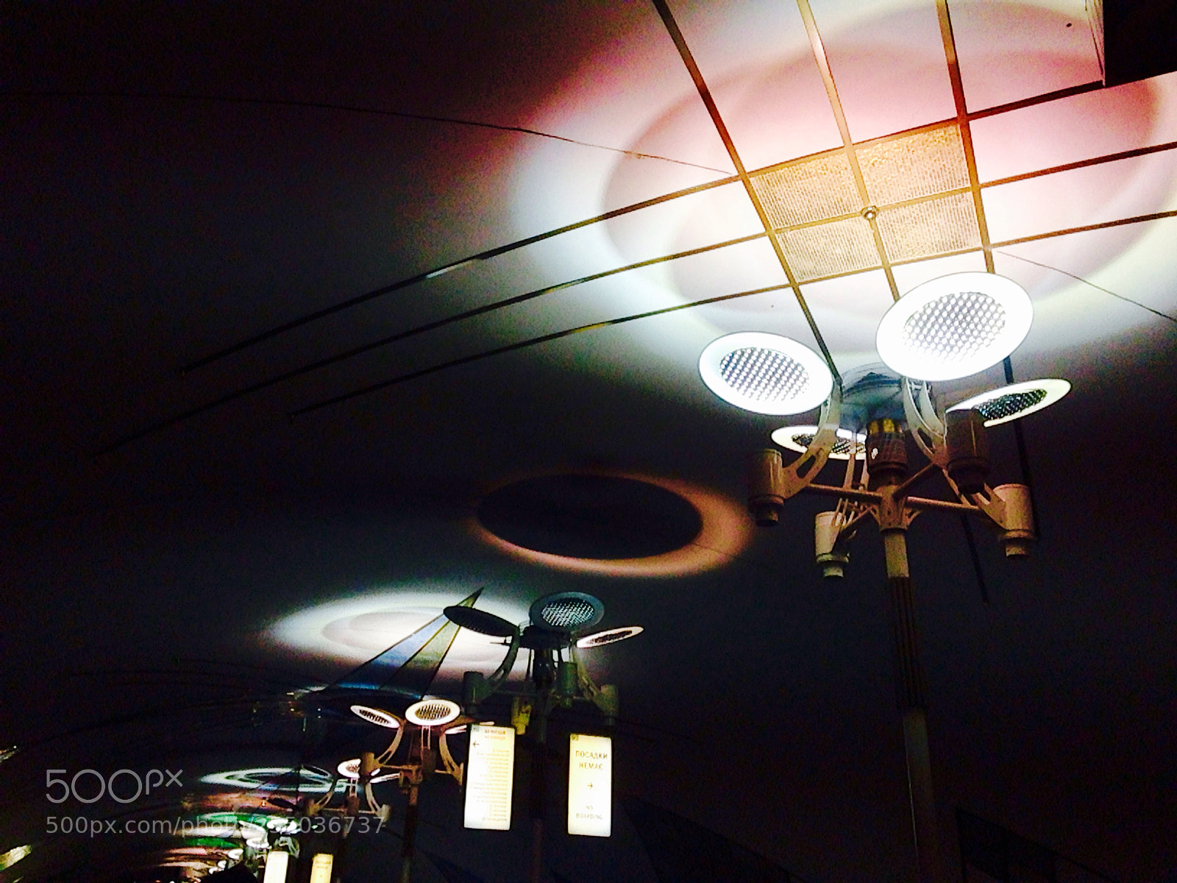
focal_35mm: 33
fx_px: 1122
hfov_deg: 55.4
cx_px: 588
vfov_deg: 42.9
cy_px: 442
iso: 200
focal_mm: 4.12
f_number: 2.4
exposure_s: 1/281
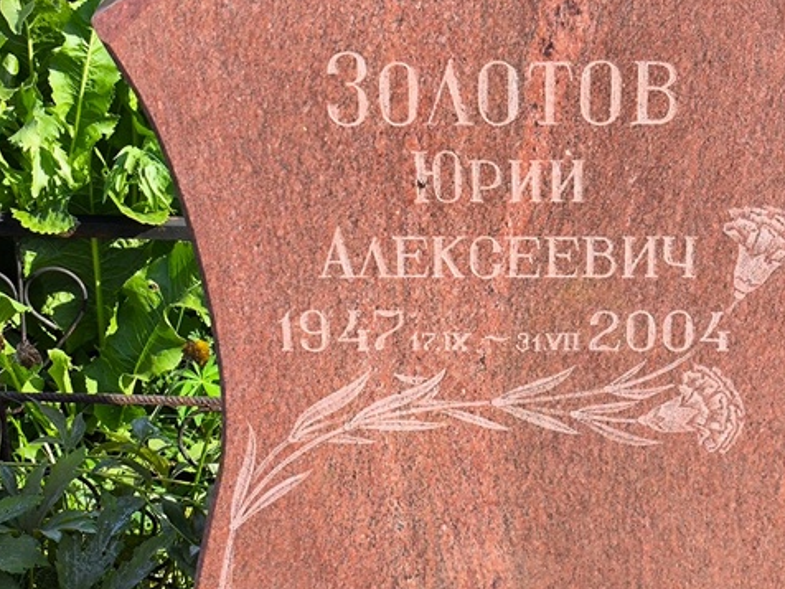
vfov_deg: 17.5
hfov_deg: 23.3
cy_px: 195
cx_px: 443
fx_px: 1905
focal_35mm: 84
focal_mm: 4.71
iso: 50
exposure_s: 1/590
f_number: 1.7
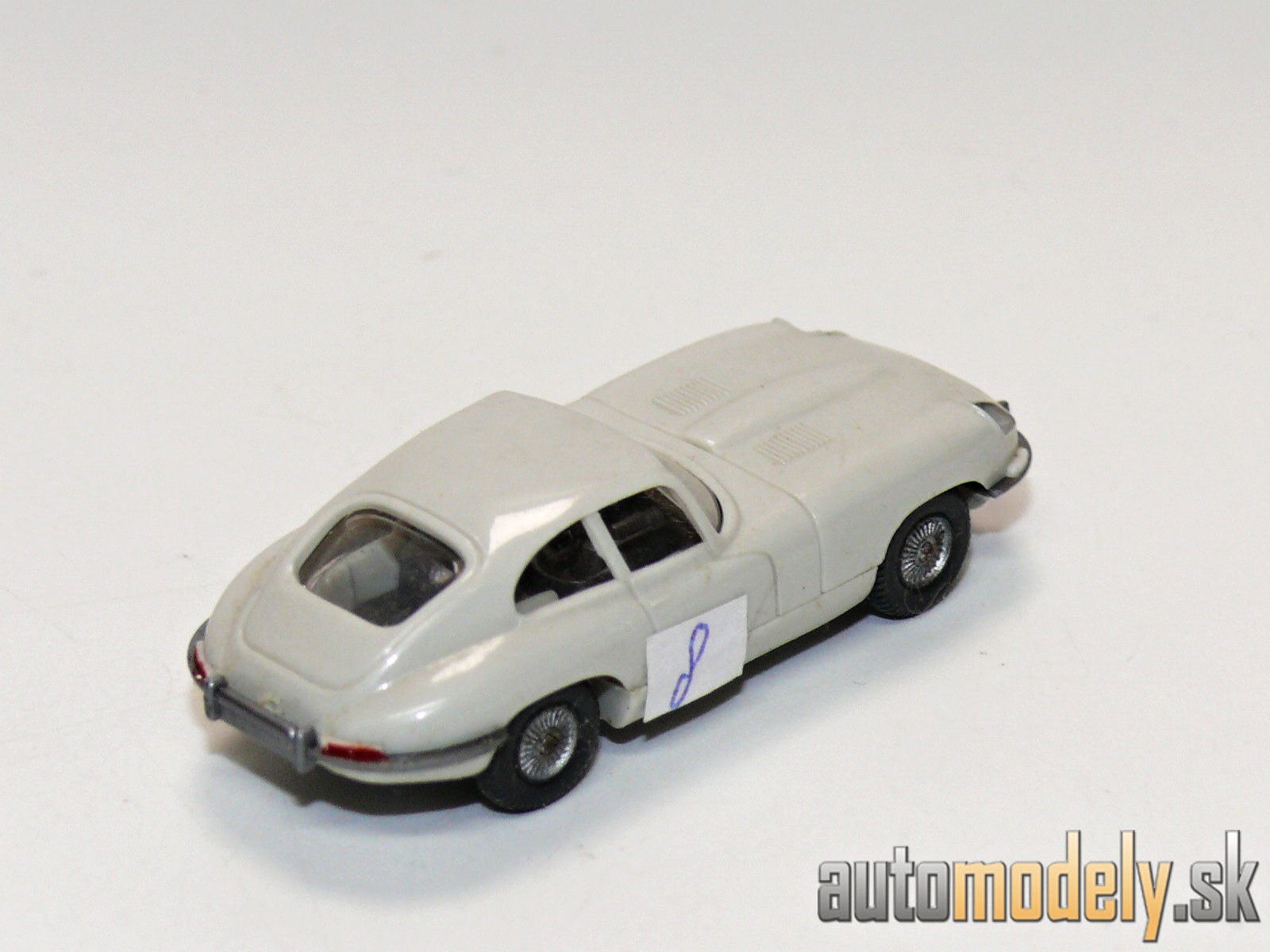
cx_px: 635
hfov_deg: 13.5
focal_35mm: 146
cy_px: 476
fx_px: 5356
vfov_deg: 10.2
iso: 100
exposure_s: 1/40
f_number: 4
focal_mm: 17.4
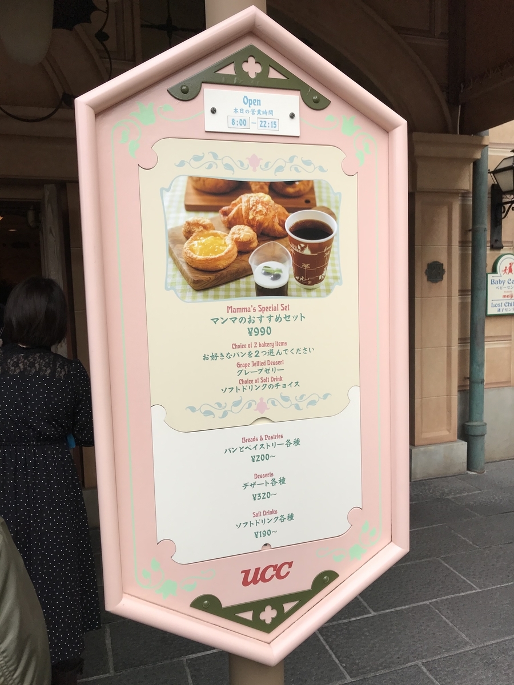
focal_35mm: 28
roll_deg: +1.6
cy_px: 342
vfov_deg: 63.4
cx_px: 257
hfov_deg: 49.7
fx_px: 554
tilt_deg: -5.5
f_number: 1.8
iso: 20
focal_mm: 3.99
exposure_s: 1/725
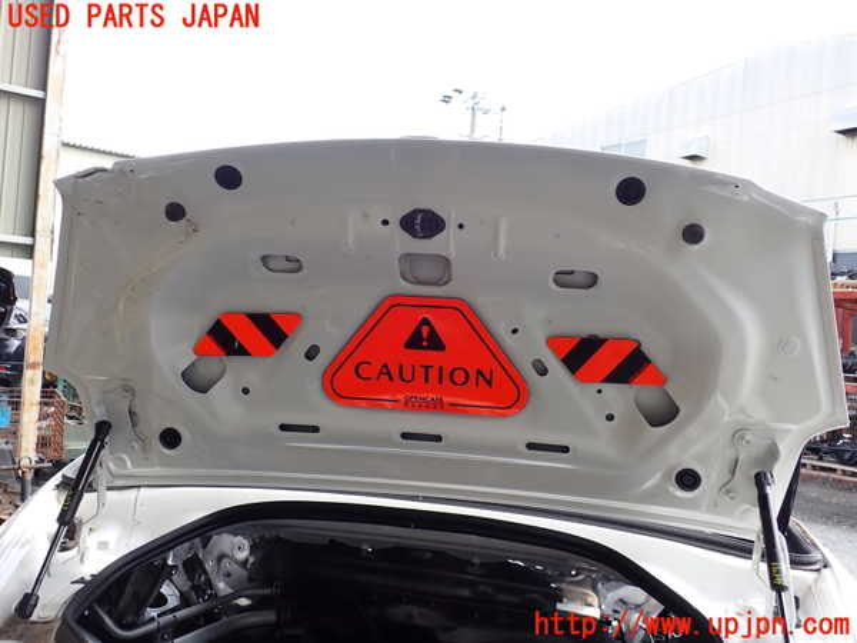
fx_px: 743
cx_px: 428
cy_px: 322
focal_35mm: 30
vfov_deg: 46.8
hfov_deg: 60.0
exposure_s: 1/160
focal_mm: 5.4
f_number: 3.2
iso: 100
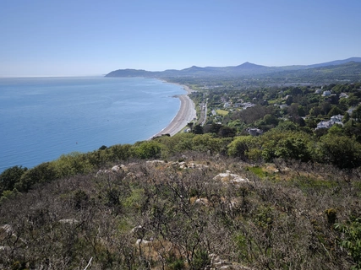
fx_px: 281
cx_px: 200
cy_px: 132
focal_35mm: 27
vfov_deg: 51.3
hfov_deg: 65.2
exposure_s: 1/2120
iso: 50
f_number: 1.9
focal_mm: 6.92
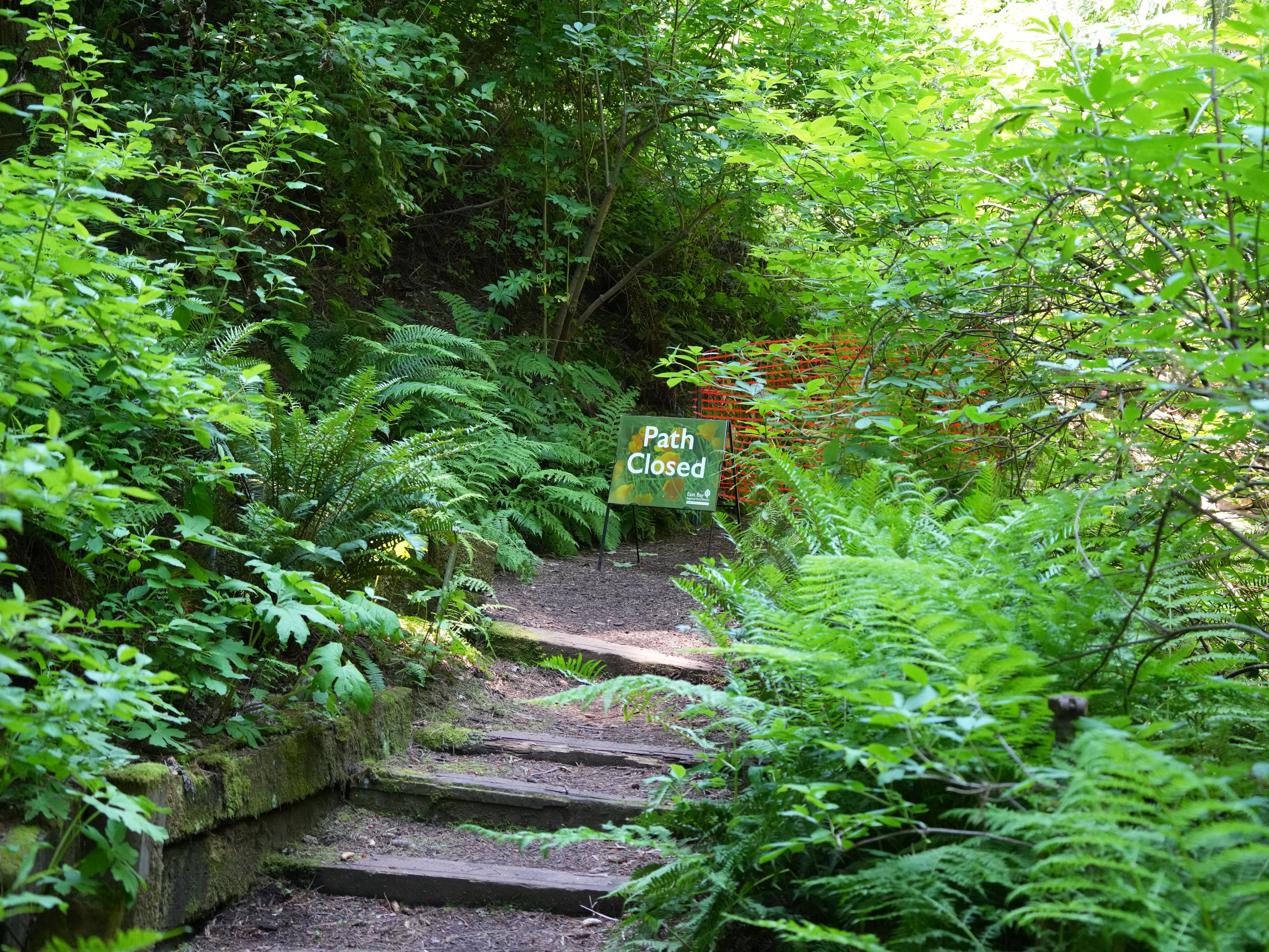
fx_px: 2163
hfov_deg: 32.7
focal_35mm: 59
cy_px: 476
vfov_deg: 24.8
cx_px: 659
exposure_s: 1/250
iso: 5000
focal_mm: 54
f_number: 4.5
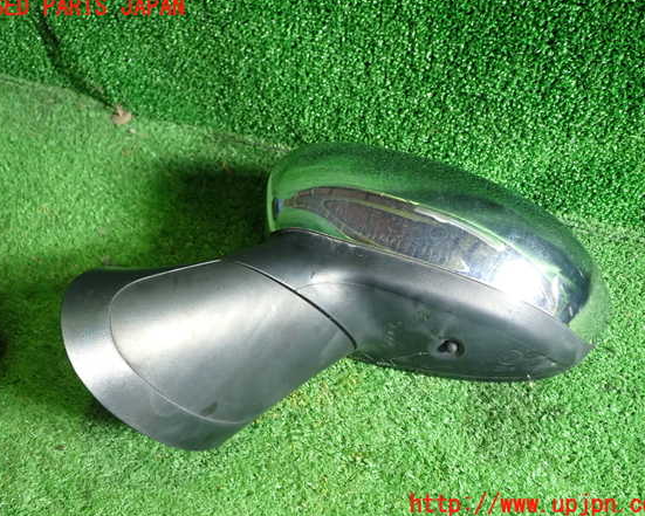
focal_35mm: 34
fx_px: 649
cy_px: 256
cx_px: 323
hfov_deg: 52.8
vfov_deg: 43.4
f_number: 2.4
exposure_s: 1/30
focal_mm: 5.79
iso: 250
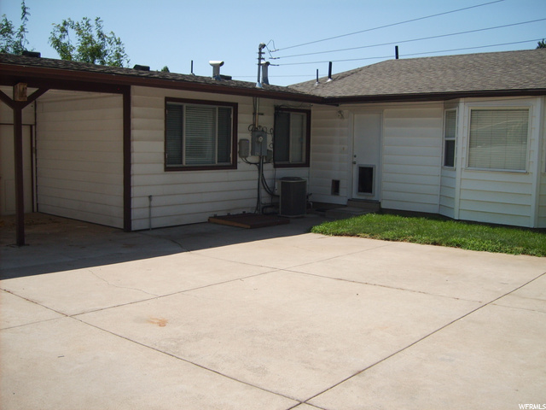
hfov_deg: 52.6
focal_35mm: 35
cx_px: 273
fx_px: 552
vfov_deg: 40.7
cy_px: 205
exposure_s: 1/250
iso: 50
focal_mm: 5.8
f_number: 7.1
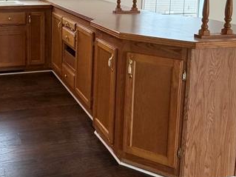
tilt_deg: -5.9
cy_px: 3
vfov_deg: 30.1
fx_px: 307
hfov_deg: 39.9
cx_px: 38
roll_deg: -0.7
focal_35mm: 45
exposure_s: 1/120
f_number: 2.2
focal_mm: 2.22
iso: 320
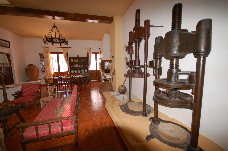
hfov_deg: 100.4
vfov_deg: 77.2
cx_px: 114
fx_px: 95
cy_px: 76
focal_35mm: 15
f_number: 4
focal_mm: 10
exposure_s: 1/60
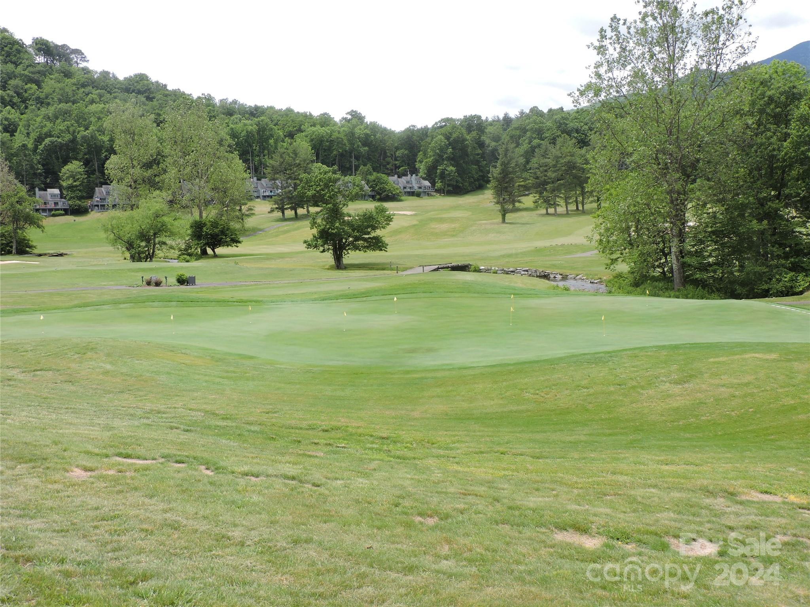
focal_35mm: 33
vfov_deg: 42.9
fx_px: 772
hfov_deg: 55.4
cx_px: 405
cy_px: 304
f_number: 3.2
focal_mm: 5.9
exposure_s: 1/640
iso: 100
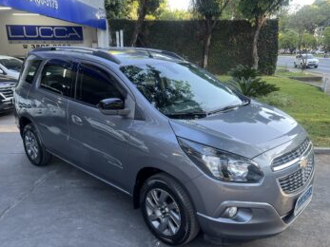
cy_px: 131
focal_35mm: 30
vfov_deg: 46.7
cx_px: 167
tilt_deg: -15.4
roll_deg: +2.0
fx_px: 286
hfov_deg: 60.0
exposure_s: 1/120
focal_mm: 5.7
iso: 50
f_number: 1.5
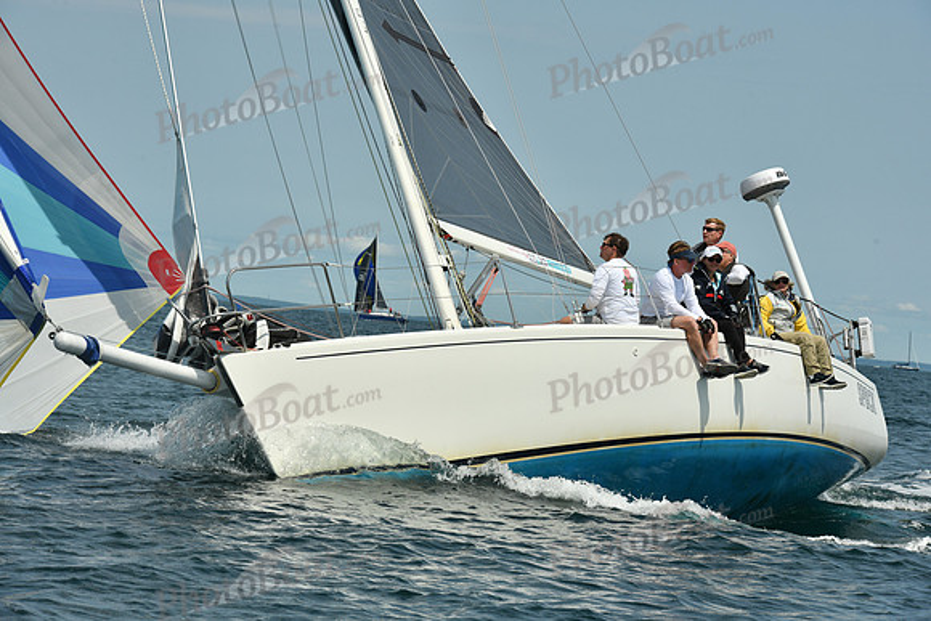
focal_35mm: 150
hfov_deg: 13.7
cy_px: 310
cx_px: 466
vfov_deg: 9.2
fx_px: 3880
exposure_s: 1/1000
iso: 320
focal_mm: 150
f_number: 11
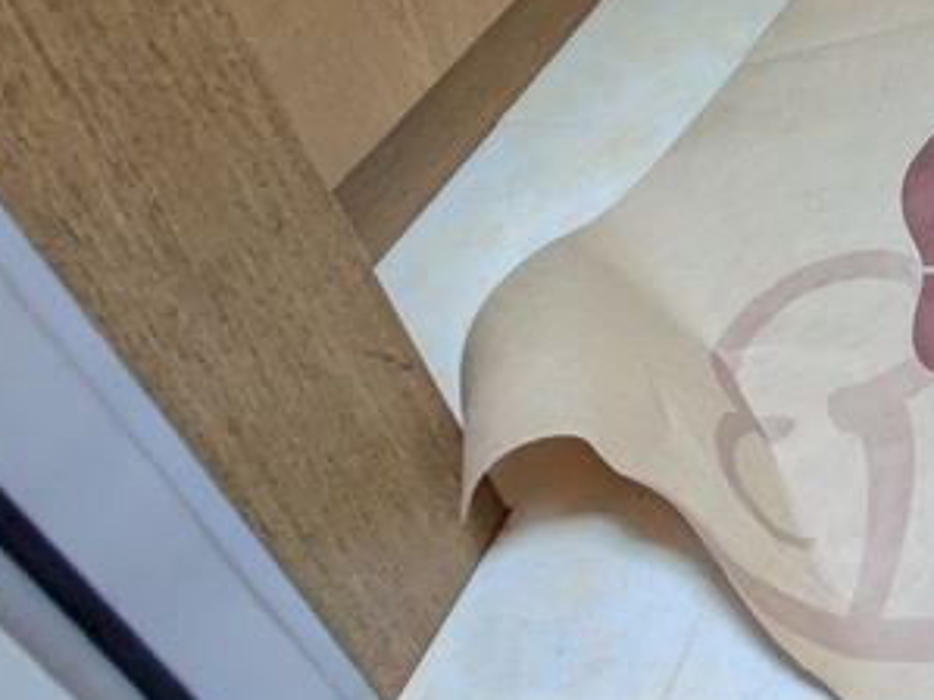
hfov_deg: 30.7
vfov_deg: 28.8
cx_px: 1278
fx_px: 1214
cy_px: -88
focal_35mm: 45
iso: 83
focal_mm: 1.83
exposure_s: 1/40
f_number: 2.2
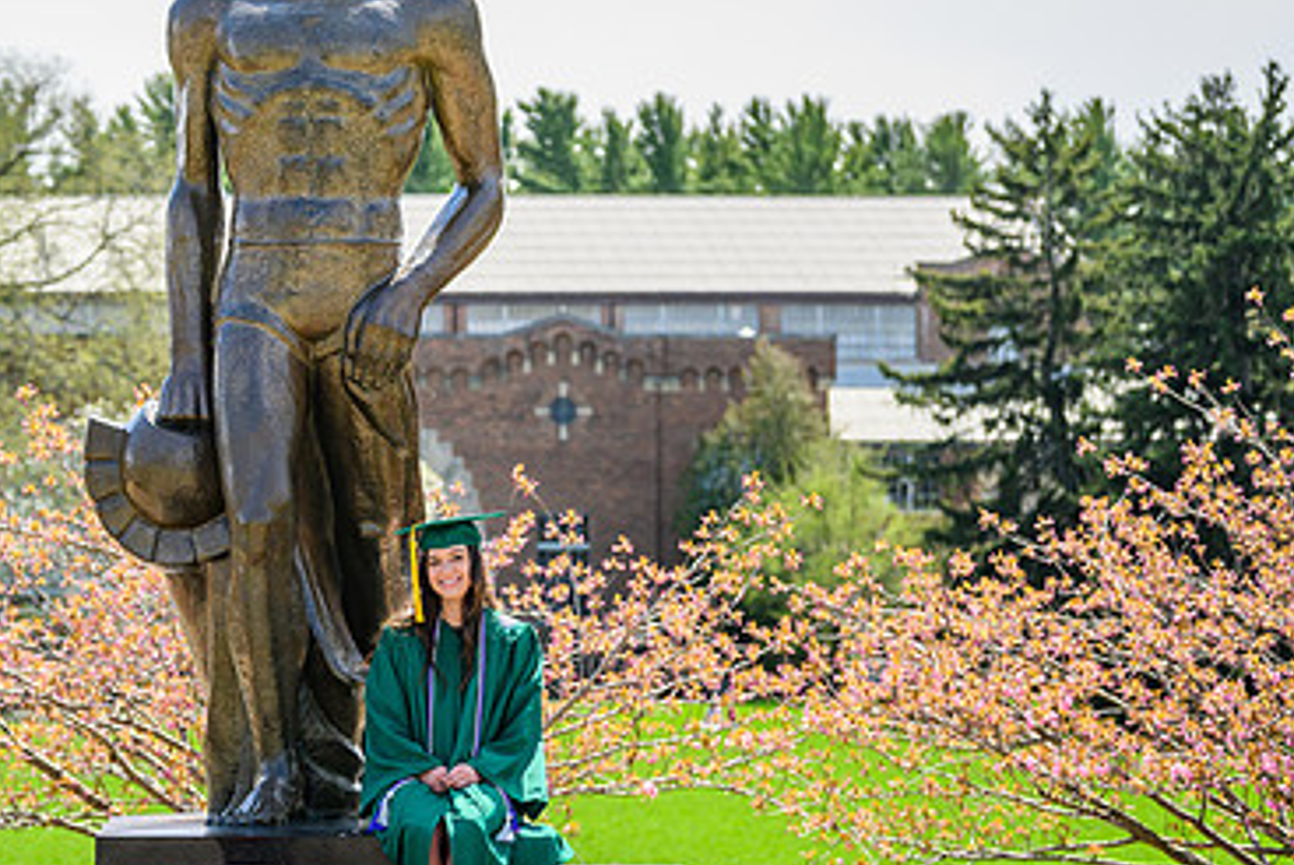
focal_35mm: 135
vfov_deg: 10.2
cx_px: 299
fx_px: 4856
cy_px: 410
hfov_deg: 15.1
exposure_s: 1/2500
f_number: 4
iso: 400
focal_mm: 85
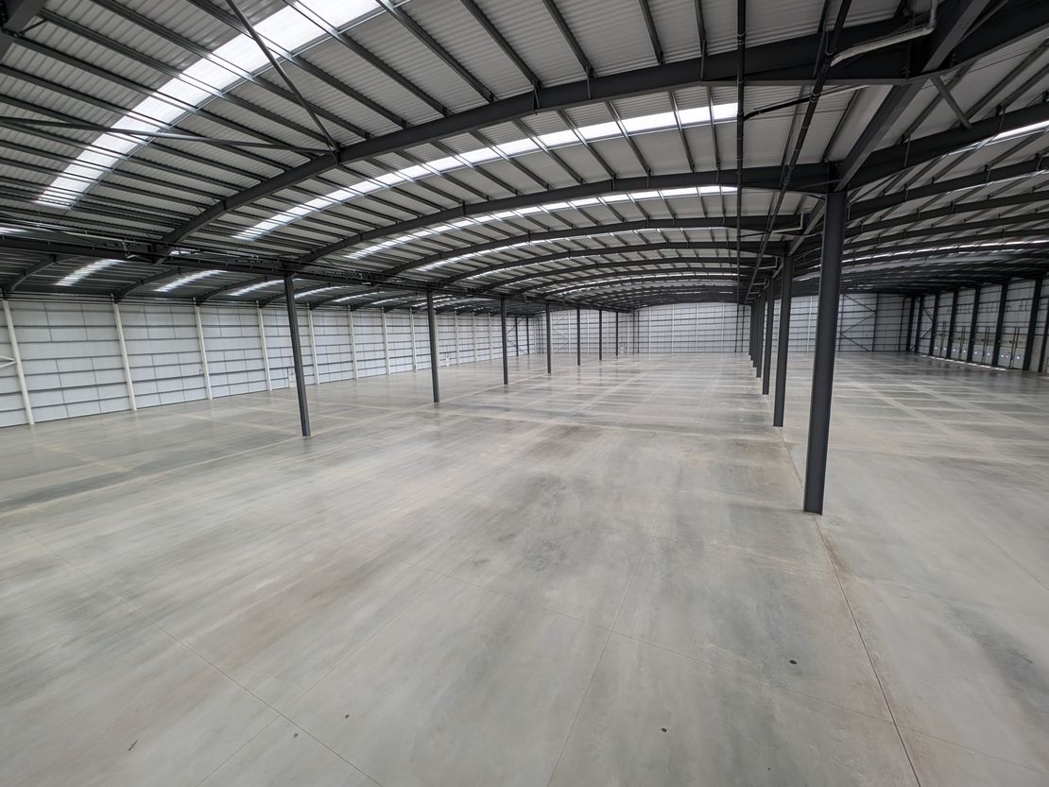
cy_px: 394
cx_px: 524
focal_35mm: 12
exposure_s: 1/208
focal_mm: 2.23
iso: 46
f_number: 1.95
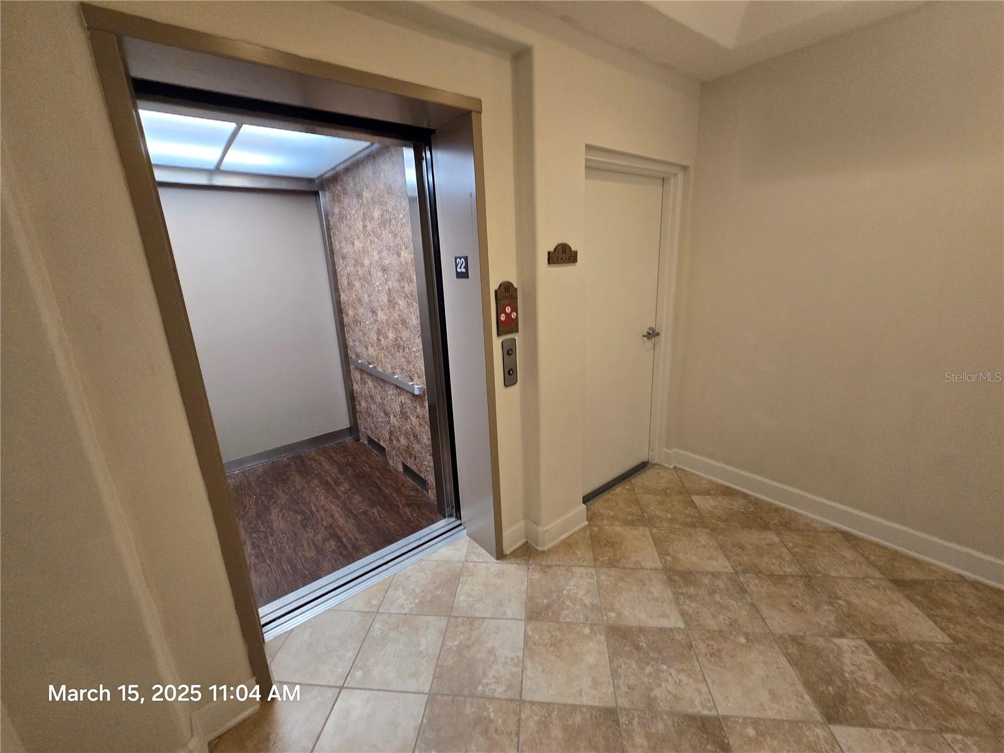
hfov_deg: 106.2
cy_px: 376
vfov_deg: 89.9
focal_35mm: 13
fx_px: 377
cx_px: 502
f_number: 2.2
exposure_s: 1/60
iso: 320
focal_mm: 2.2
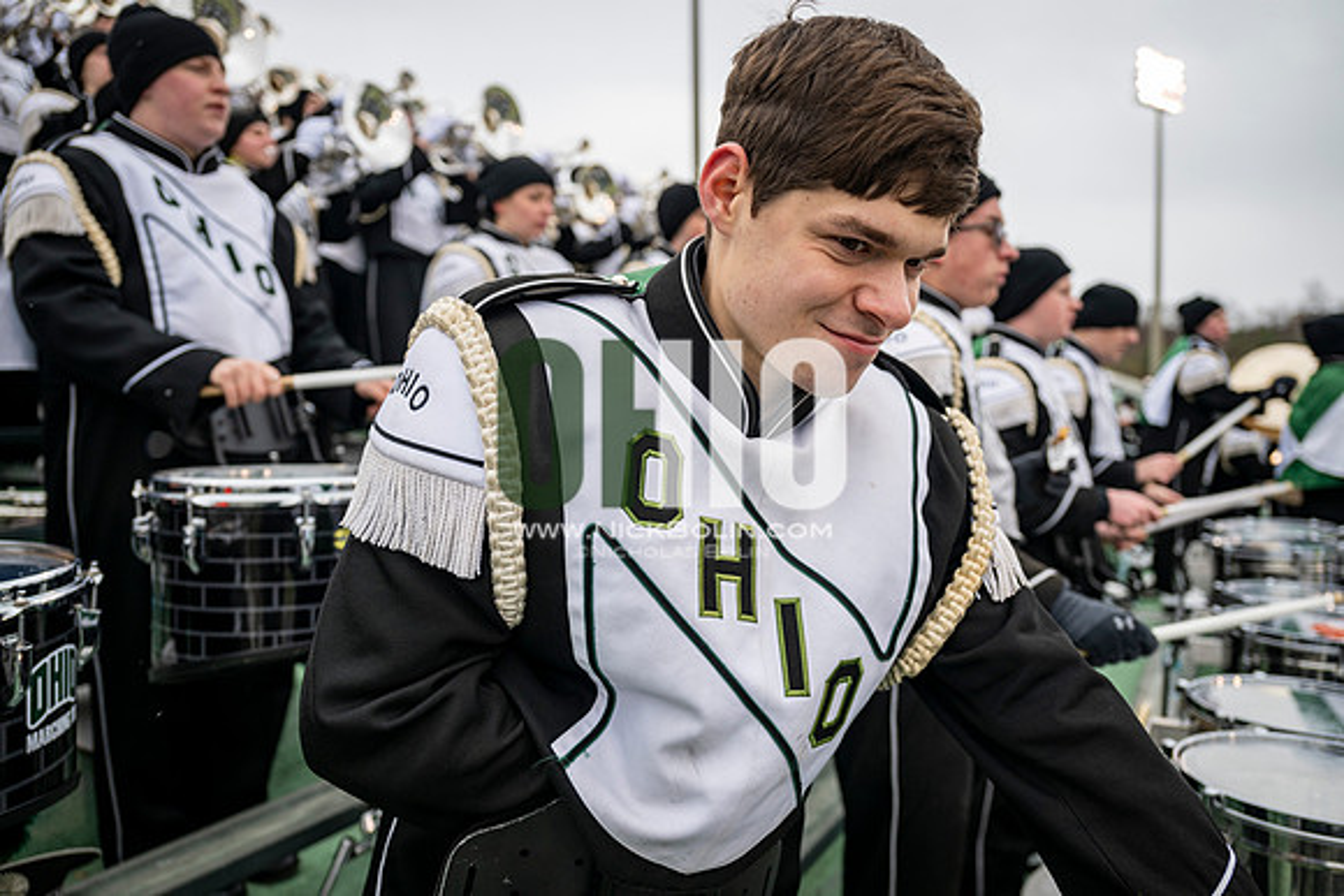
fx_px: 896
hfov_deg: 73.7
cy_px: 448
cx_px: 672
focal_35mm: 24
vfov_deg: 53.2
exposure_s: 1/500
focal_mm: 24
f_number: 2.8
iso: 160
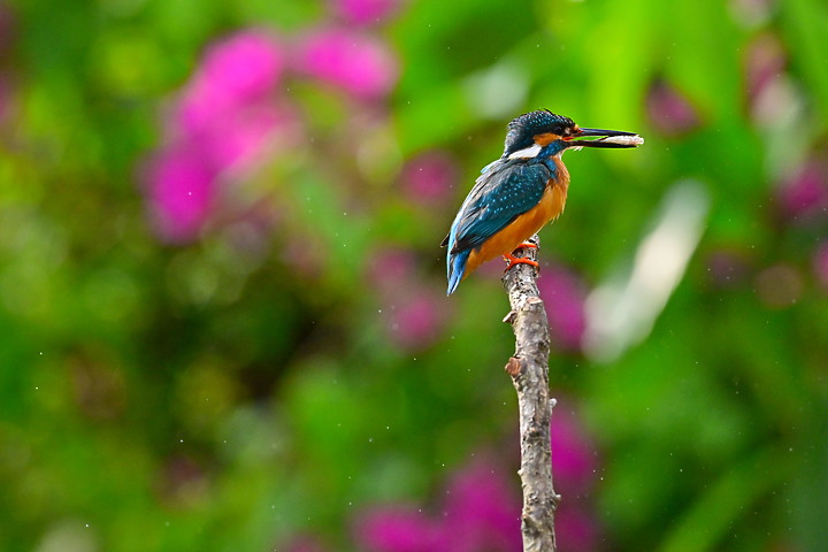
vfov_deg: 2.3
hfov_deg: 3.4
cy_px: 276
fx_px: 13799
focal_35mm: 600
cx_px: 414
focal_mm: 600
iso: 800
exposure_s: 1/5000
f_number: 8
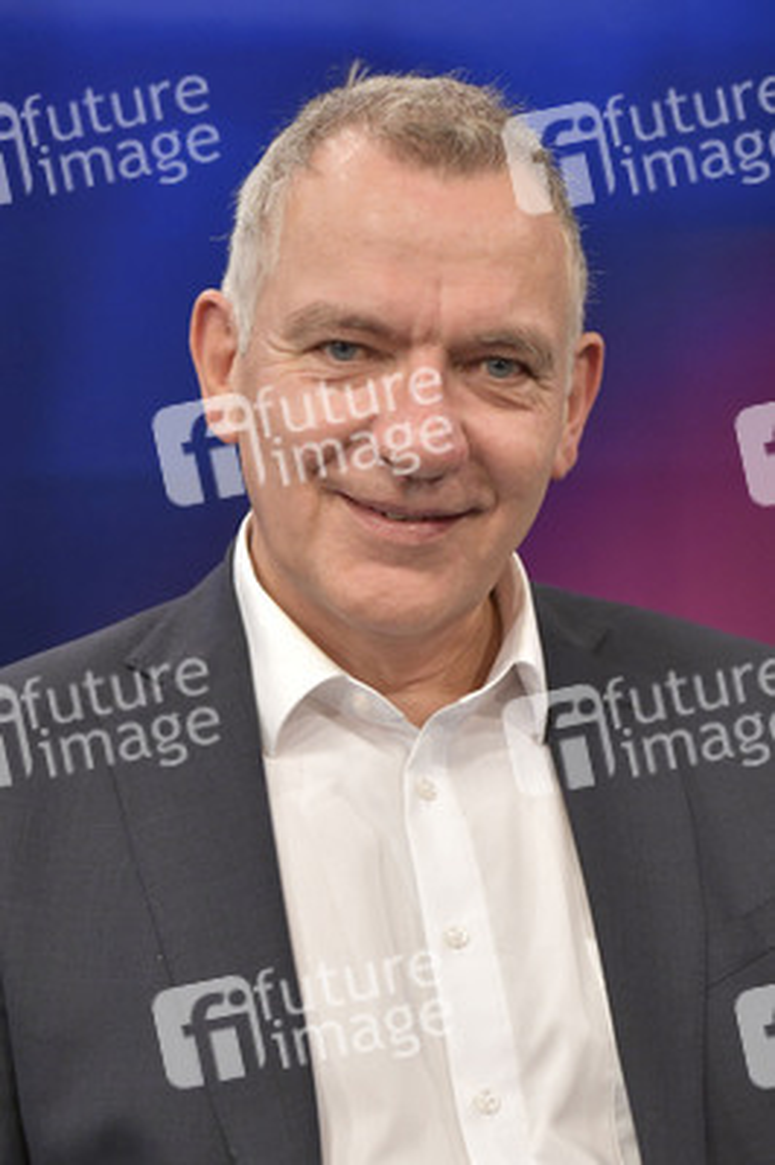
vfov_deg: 32.4
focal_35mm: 62
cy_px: 582
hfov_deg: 21.9
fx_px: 2005
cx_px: 388
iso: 2500
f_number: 6.3
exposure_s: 1/200
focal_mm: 62
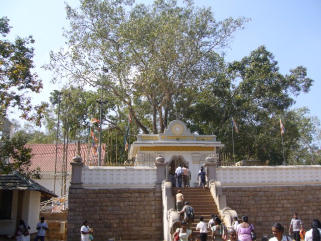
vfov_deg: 40.7
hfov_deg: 52.6
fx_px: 325
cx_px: 160
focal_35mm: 35
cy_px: 120
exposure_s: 1/250
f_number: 5.6
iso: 80
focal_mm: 5.8
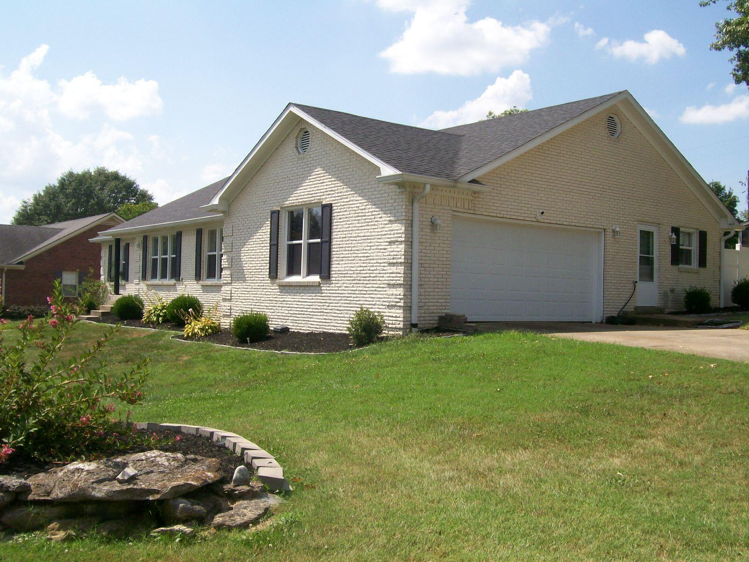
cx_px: 374
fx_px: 779
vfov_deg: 39.7
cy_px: 281
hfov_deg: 51.4
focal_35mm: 36
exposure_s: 1/504
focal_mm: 6
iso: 80
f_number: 4.8
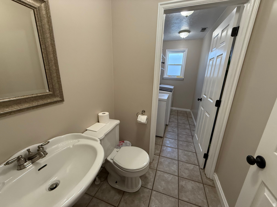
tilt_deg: -14.8
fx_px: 112
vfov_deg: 85.7
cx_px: 138
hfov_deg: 102.1
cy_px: 104
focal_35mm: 14
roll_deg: -2.0
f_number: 2.2
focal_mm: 2.22
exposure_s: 1/120
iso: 320
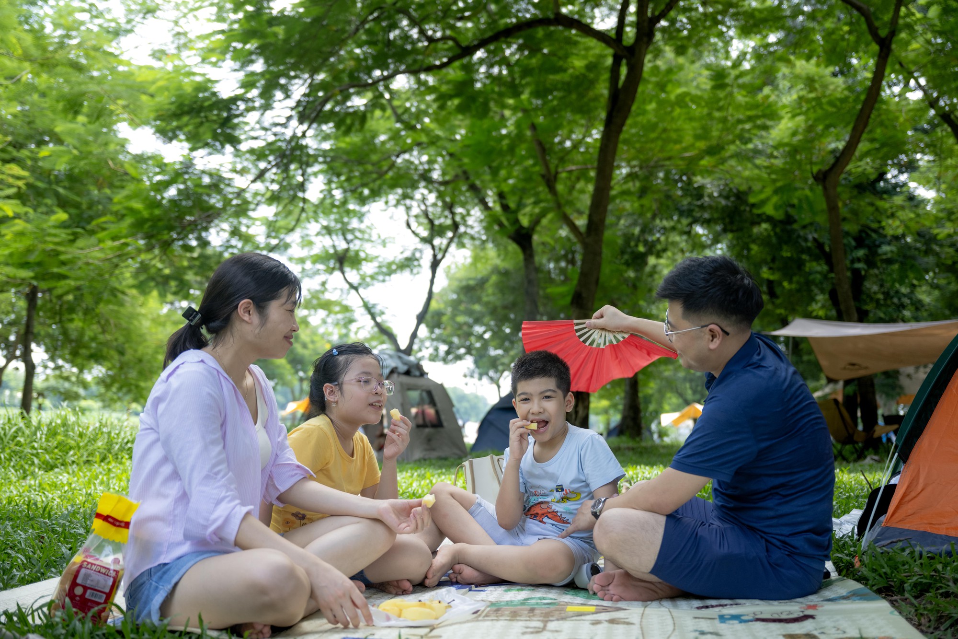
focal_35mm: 36
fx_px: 958
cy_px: 320
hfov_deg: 53.1
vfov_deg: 36.9
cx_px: 479
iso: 400
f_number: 2.8
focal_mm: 36
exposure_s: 1/400
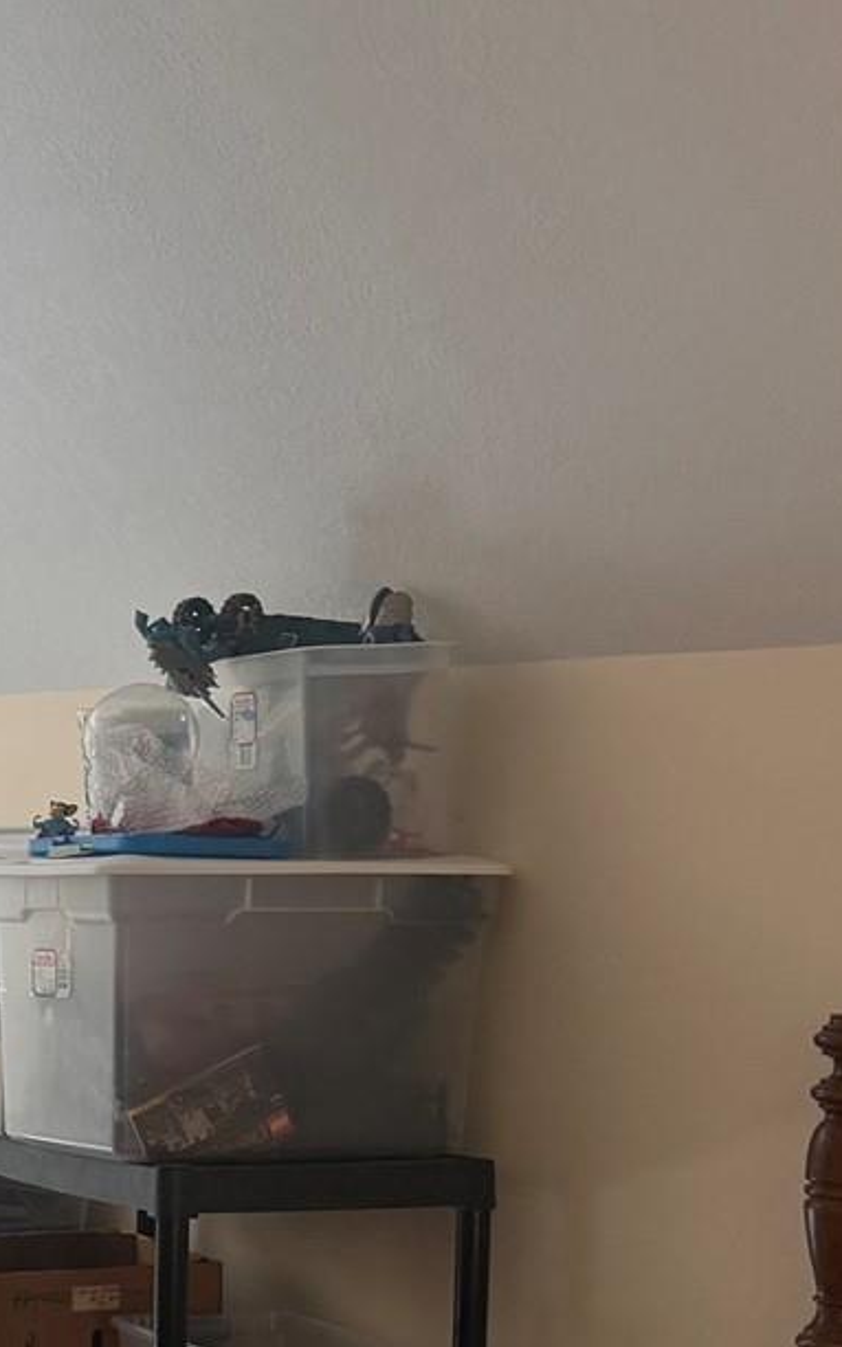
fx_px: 3122
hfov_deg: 13.6
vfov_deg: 23.9
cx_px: -714
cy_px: 1107
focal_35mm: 85
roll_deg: -1.0
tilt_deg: -7.0
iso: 125
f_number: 1.78
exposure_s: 1/120
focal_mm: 6.76
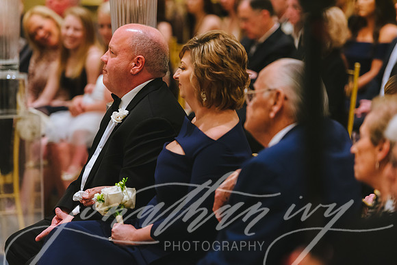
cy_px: 132
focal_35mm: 155
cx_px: 198
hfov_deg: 13.2
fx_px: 1710
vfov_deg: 8.9
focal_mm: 155
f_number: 2.8
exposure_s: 1/320
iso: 1600
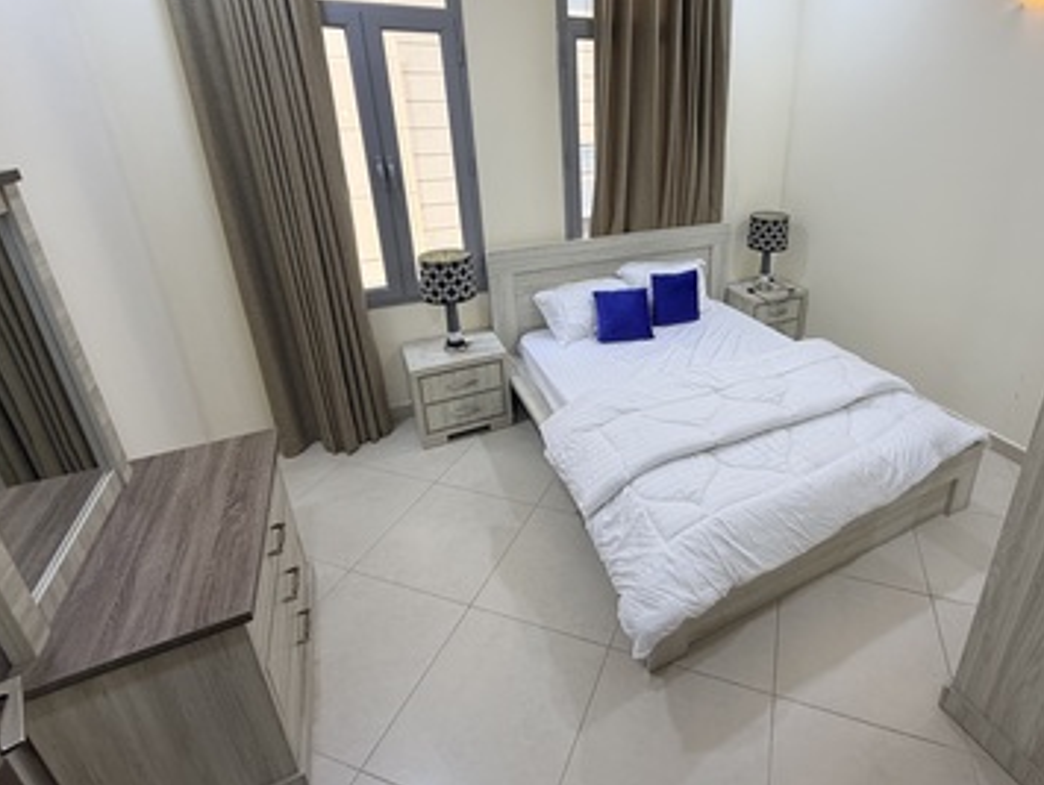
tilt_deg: -19.6
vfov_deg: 70.8
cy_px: 304
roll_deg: +0.5
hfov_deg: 86.4
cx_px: 634
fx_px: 543
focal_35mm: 18
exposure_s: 1/100
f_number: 2.2
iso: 125
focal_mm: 2.22
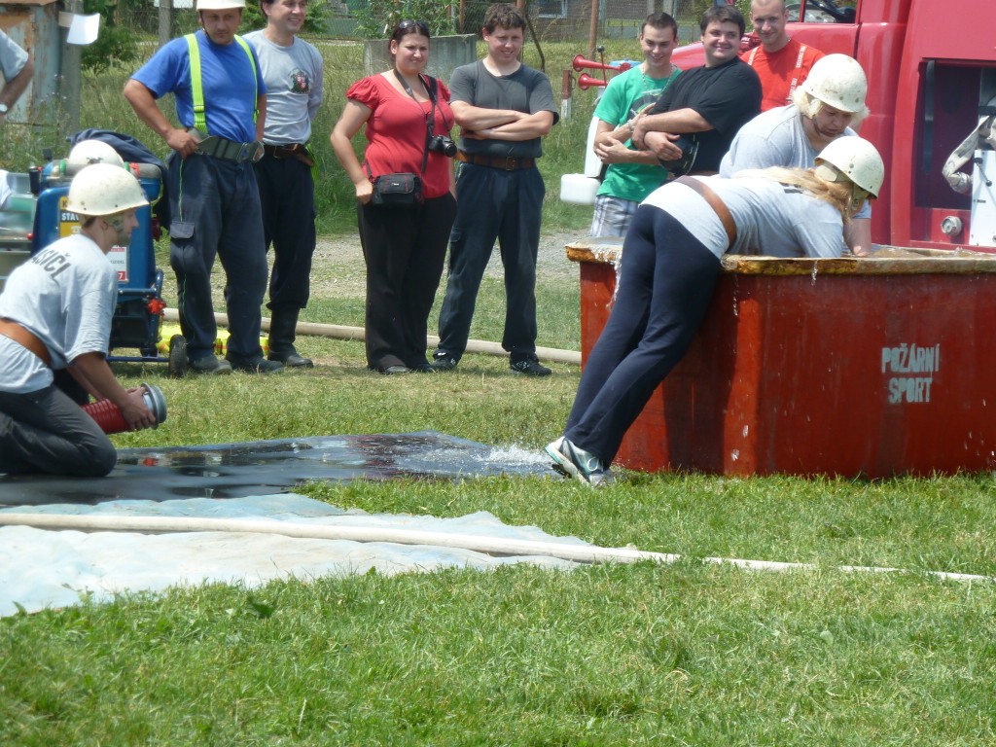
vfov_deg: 9.4
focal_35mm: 158
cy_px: 374
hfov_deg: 12.5
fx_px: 4546
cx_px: 498
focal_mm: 25.9
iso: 80
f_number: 4.5
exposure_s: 1/160
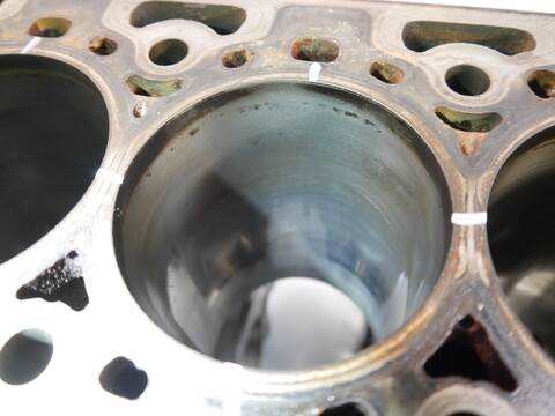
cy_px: 208
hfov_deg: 60.0
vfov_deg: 46.8
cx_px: 278
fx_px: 481
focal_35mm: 30
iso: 3200
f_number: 3.5
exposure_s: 1/80
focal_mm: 15
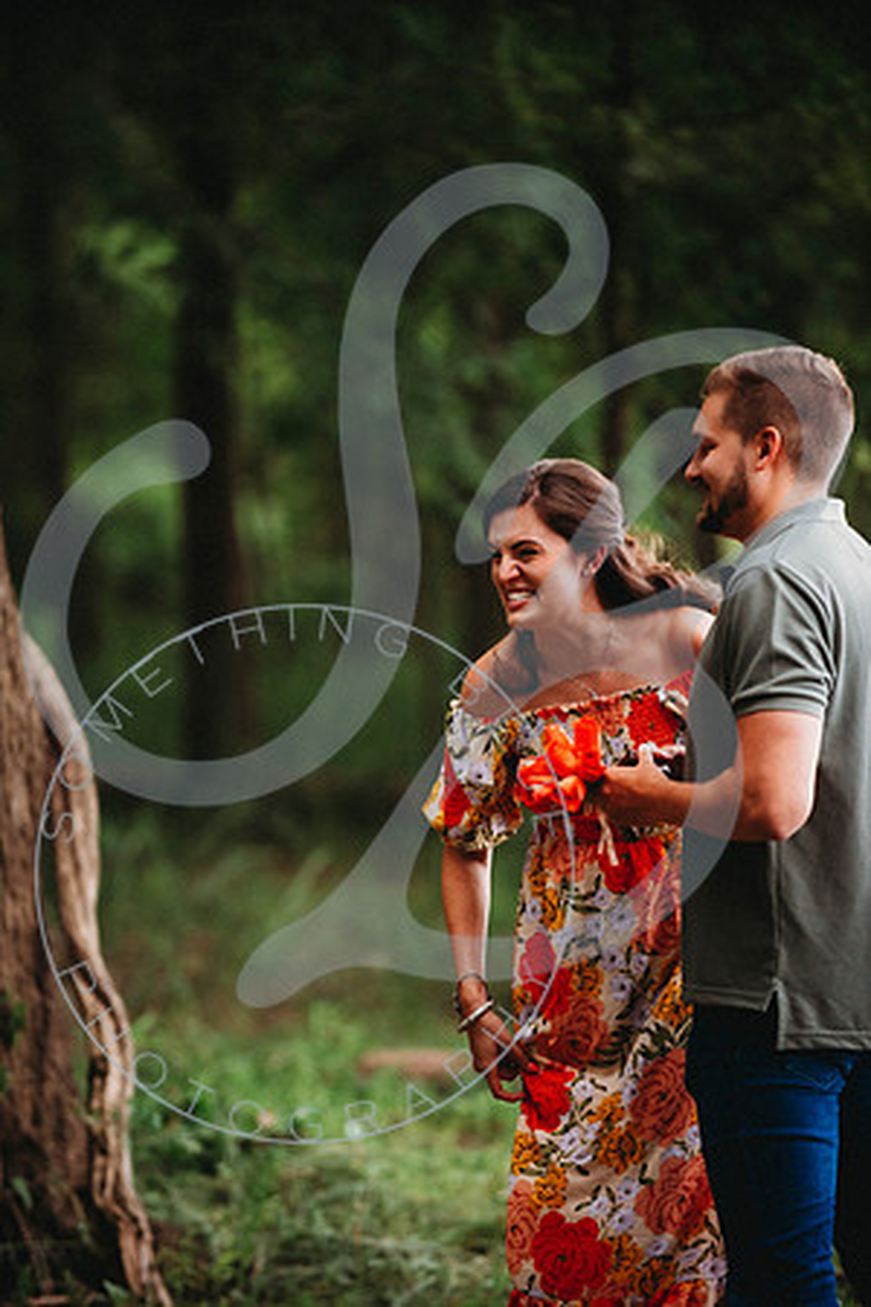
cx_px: 436
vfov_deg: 10.3
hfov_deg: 6.9
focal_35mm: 200
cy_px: 654
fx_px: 7258
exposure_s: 1/320
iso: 1250
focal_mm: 200
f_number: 2.8
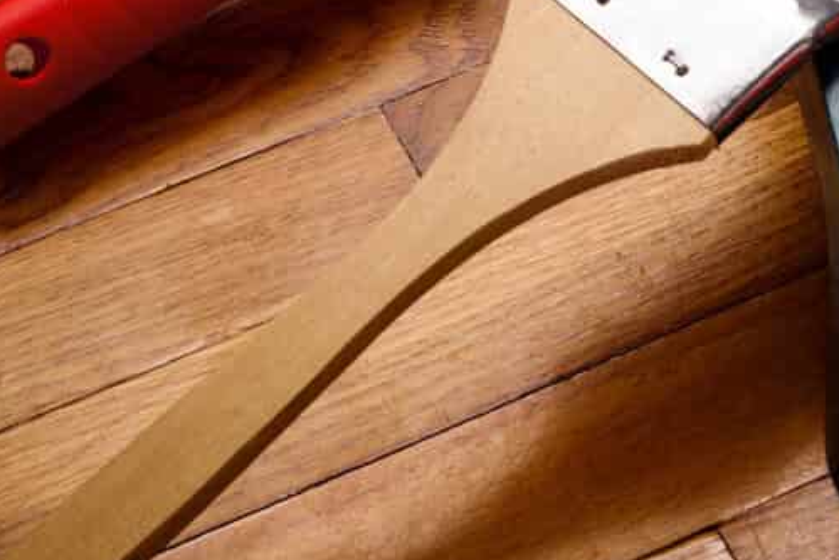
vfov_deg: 7.6
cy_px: -111
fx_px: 4196
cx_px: 1046
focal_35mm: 180
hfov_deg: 11.2
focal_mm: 50
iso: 160
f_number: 7.1
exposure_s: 1/80
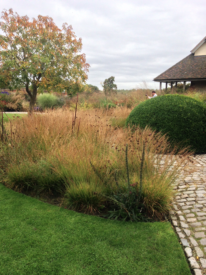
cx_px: 103
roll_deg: -0.7
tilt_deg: -10.9
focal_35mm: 33
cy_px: 138
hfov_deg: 42.9
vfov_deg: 55.4
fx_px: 262
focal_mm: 4.12
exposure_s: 1/638
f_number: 2.4
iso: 50
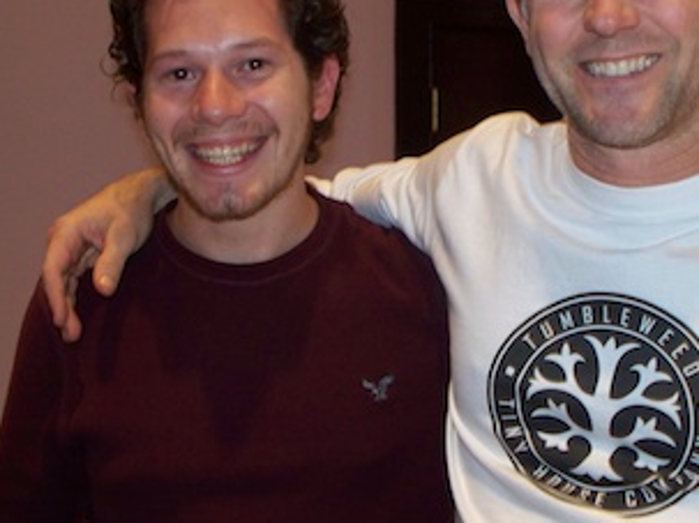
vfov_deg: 23.1
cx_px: 438
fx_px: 1272
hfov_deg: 30.6
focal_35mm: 63
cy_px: 152
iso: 200
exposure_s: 1/30
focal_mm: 7.54
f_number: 2.8
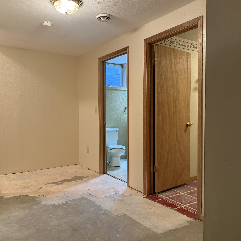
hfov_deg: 55.6
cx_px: 117
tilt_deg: -1.8
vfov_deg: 55.6
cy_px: 119
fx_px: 228
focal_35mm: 29
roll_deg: +0.6
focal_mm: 6.76
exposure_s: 1/60
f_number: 1.78
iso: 320
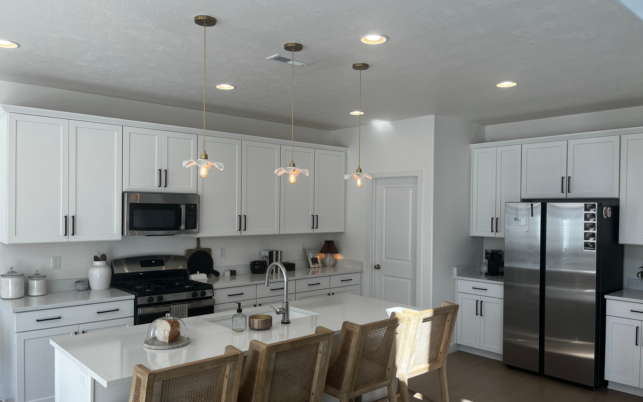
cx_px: 319
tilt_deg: -0.9
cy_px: 222
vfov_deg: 44.5
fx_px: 491
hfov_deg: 66.5
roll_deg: -0.2
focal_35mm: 28
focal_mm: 5.1
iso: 50
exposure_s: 1/363
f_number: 1.6
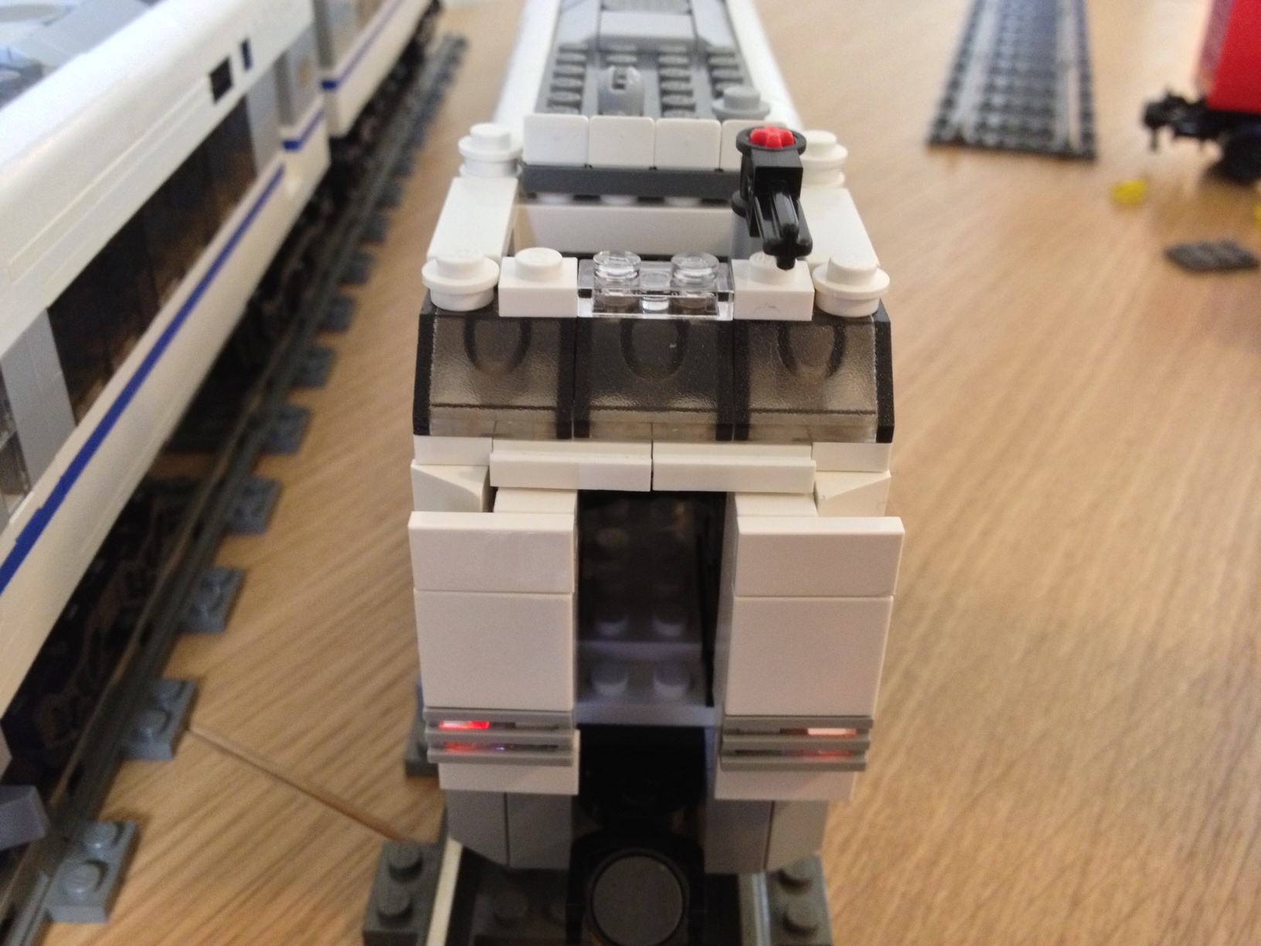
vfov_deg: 40.7
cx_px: 630
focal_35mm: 35
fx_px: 1275
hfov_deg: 52.6
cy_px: 473
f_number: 2.4
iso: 400
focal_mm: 4.28
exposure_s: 1/20
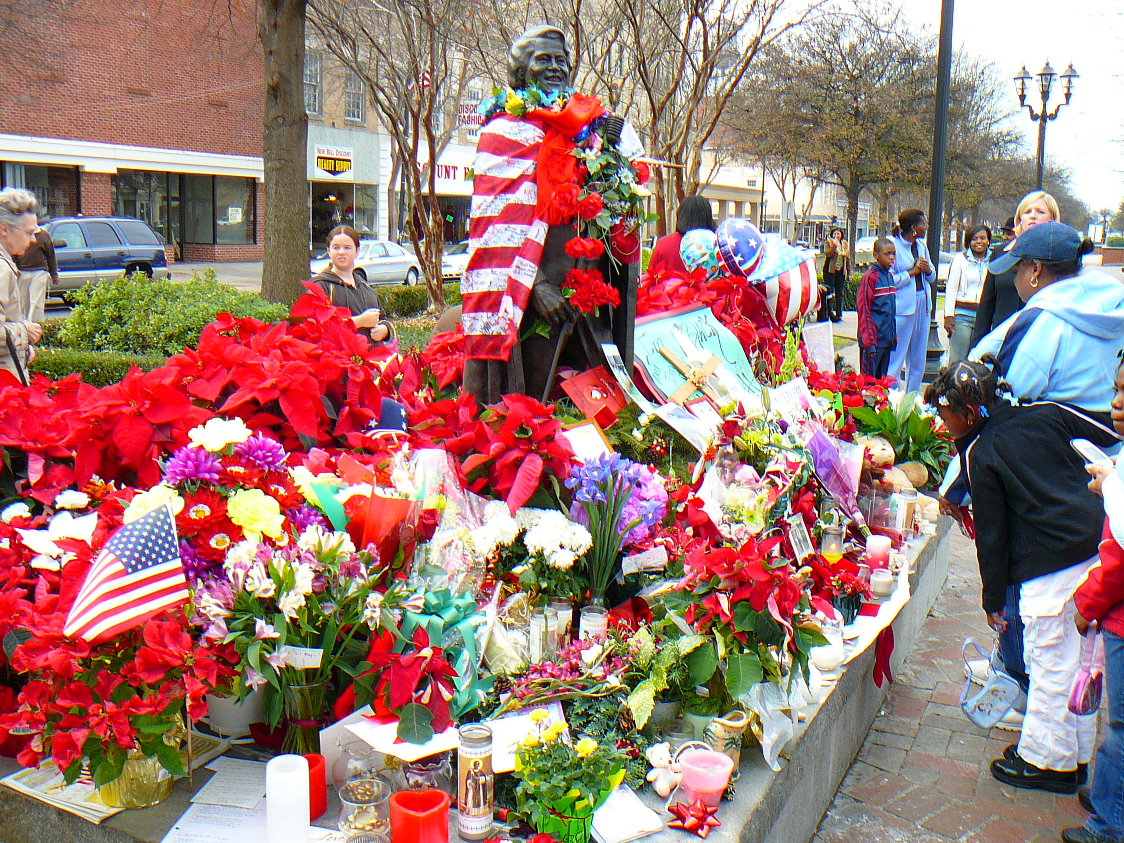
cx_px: 562
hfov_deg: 52.6
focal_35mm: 35
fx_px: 1136
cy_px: 422
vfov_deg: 40.7
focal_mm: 5.2
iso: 80
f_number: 2.8
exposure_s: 1/125
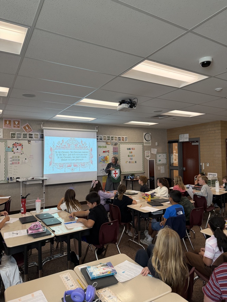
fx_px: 210
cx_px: 114
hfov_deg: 56.8
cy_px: 151
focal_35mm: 24
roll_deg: +0.7
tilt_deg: +1.3
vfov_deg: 71.6
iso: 200
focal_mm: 6.76
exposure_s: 1/59
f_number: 1.78
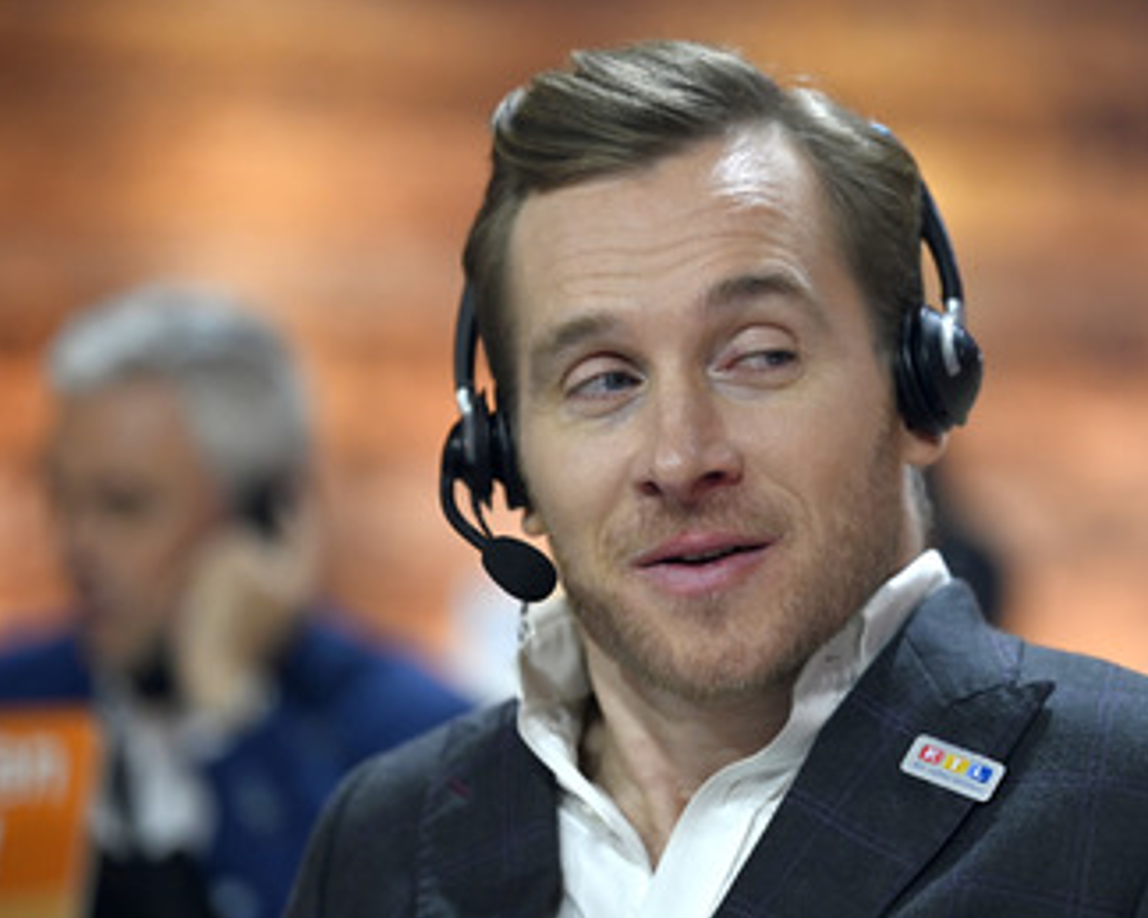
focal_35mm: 163
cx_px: 703
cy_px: 514
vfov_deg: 9.5
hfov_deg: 11.8
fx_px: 5536
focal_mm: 125
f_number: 2.8
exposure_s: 1/640
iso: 1250
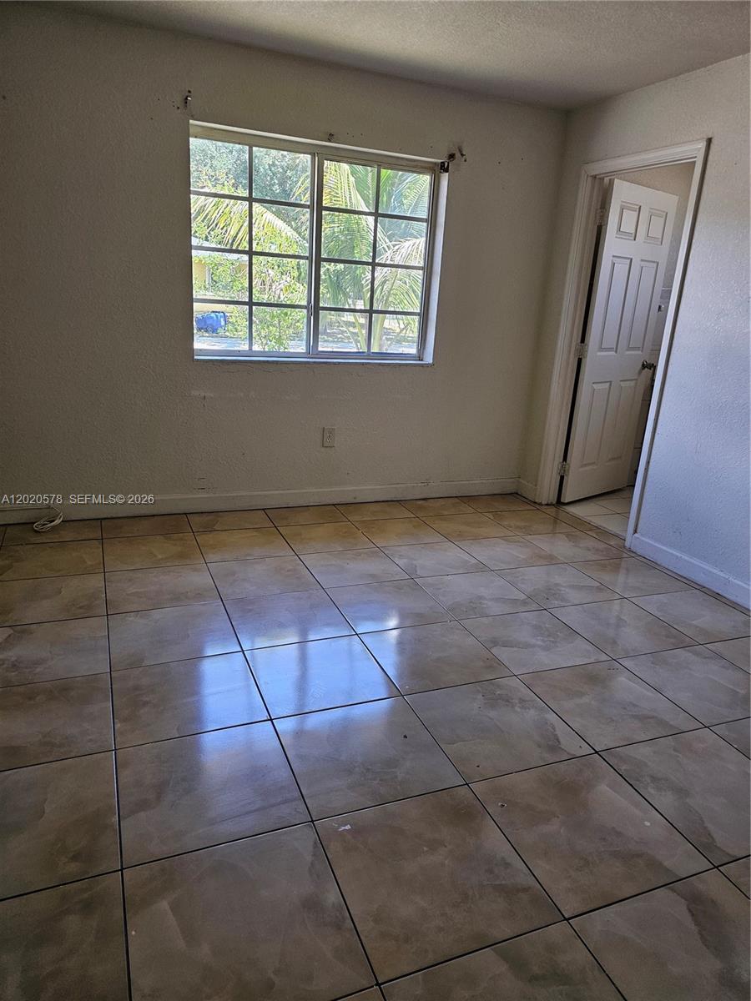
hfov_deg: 58.9
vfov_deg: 73.9
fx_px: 665
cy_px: 500
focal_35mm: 23
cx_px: 376
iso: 250
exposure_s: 1/120
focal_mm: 6.3
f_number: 1.7
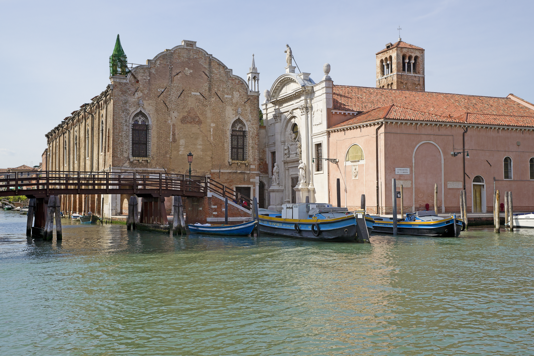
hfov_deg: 54.4
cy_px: 178
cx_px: 267
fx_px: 519
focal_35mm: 35
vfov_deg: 37.9
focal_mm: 35
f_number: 9
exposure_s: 1/320
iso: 200
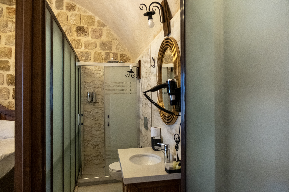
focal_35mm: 24
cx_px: 144
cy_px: 96
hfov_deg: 73.7
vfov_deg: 53.1
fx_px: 193
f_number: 2.8
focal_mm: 16
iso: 5000
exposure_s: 1/320
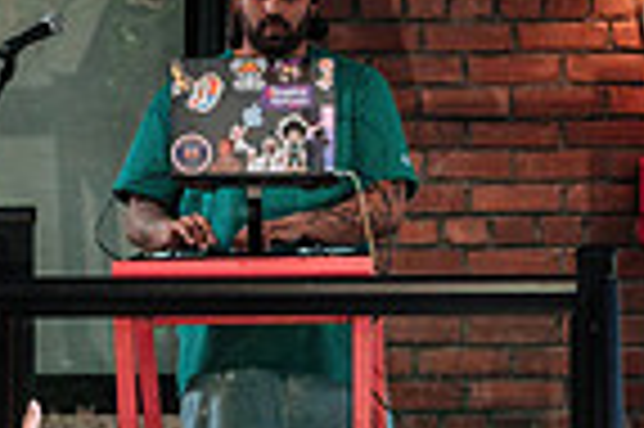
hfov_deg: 6.8
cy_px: 705
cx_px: 338
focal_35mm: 304
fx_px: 5432
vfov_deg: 4.5
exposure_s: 1/200
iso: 400
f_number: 2.8
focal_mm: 50
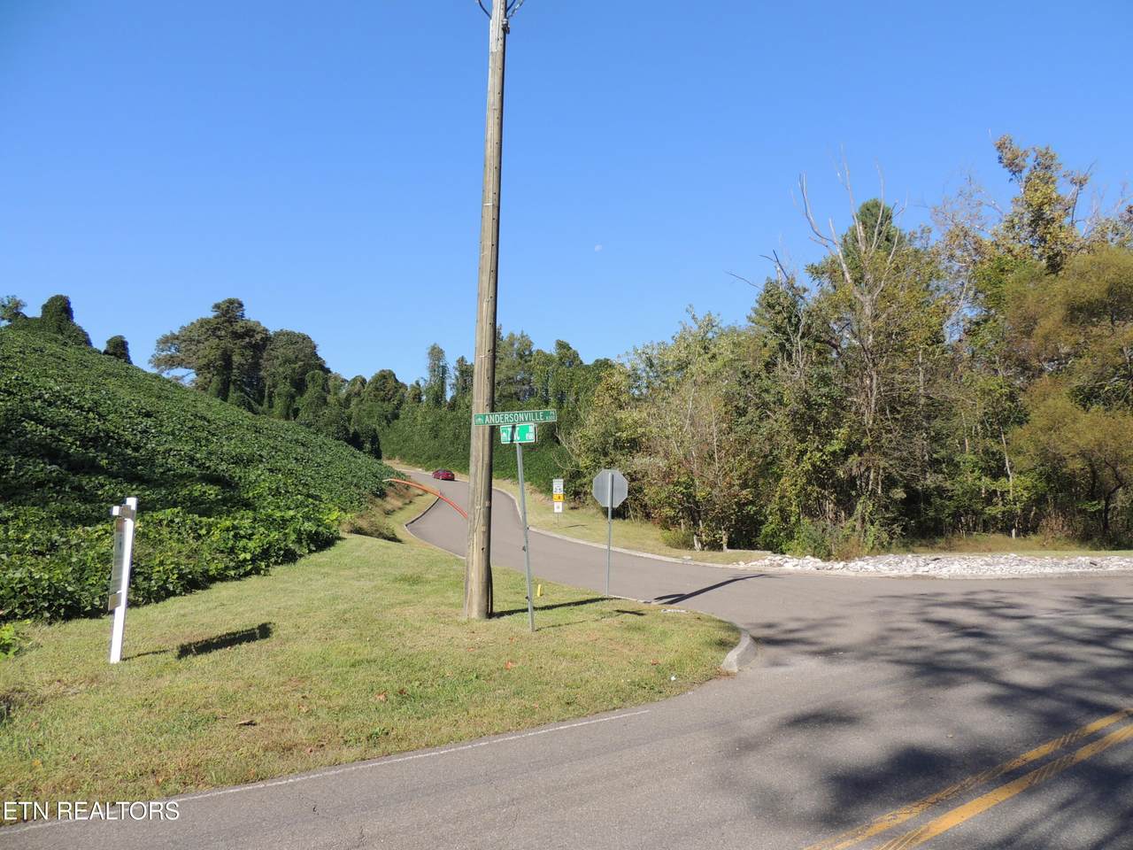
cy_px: 425
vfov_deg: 56.8
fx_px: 786
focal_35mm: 24
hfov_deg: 71.6
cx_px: 566
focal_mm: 4.3
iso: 100
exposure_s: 1/1000
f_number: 3
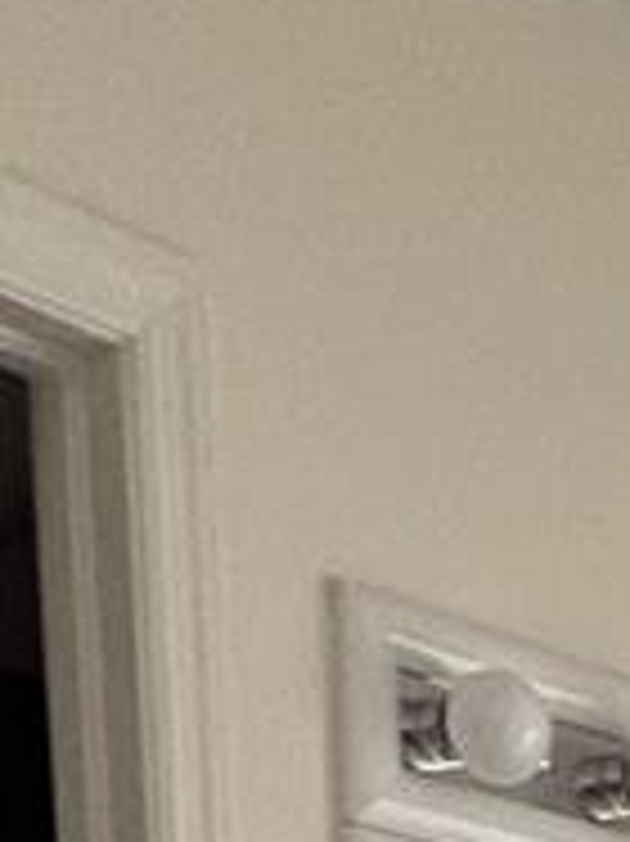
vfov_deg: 15.5
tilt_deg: -13.9
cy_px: 1842
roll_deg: -3.1
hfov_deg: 14.5
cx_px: 1125
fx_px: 2186
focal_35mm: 90
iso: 500
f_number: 2.2
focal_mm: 2.22
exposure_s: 1/60
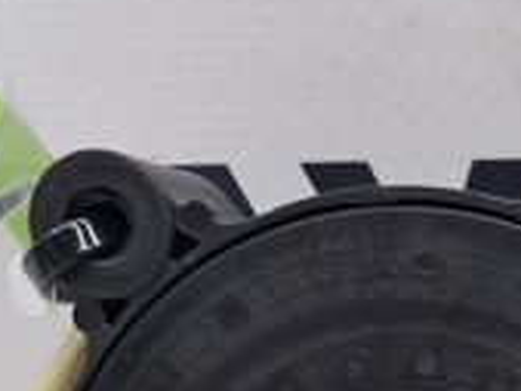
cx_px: 866
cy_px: 691
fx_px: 1536
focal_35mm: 102
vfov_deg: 13.2
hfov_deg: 16.8
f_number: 1.8
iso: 50
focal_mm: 4
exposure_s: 1/60
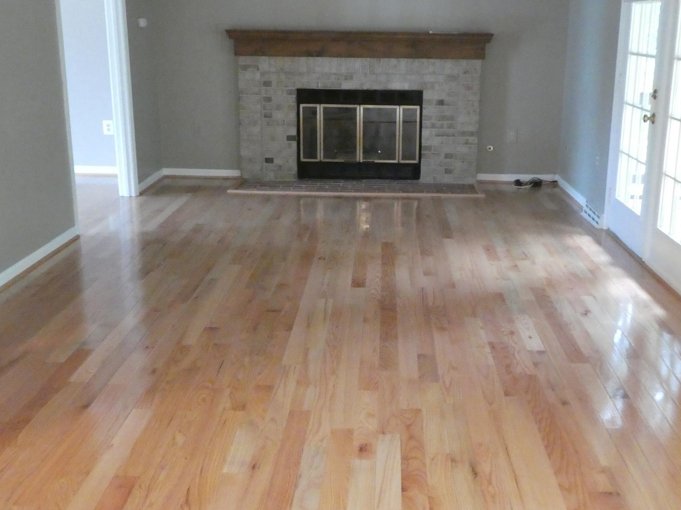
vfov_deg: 35.9
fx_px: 787
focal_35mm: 40
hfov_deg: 46.7
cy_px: 241
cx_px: 378
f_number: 3.5
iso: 1600
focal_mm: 5.4
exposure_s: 1/20
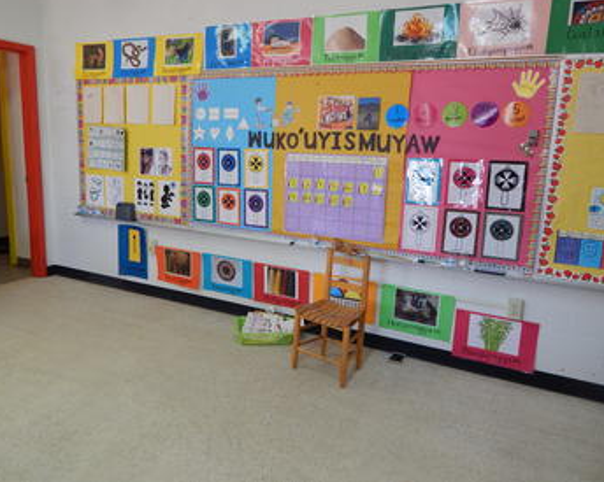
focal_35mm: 25
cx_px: 286
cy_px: 224
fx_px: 447
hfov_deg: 68.1
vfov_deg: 56.7
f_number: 3
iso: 140
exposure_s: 1/30
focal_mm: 4
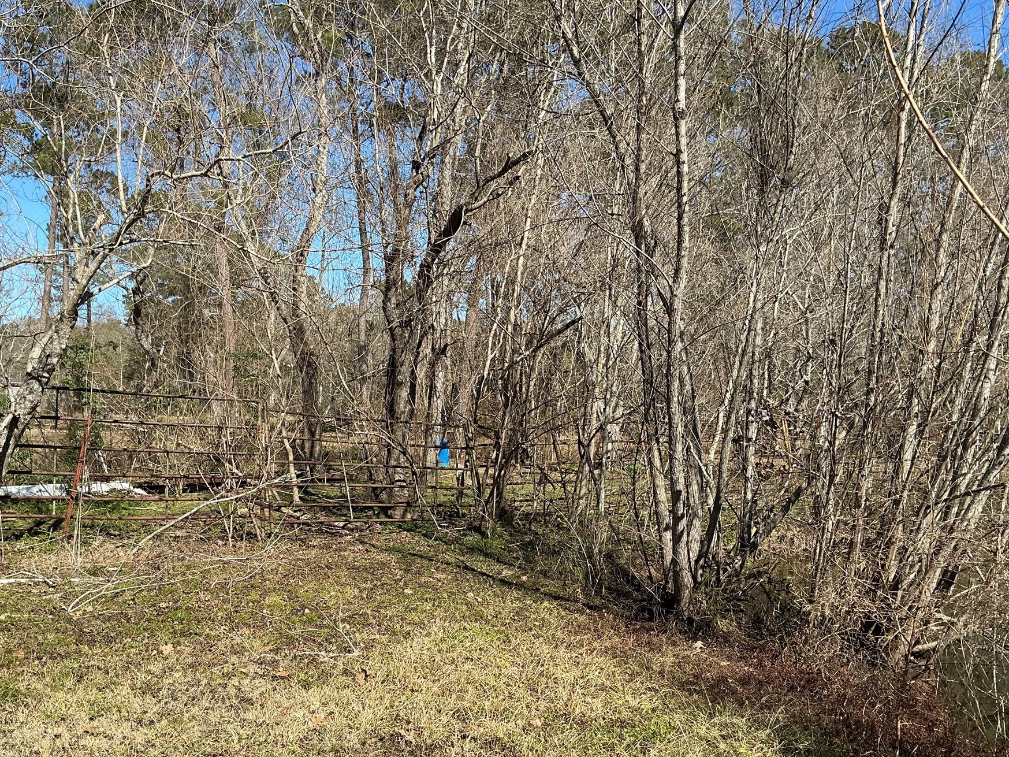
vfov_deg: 41.7
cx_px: 470
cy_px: 438
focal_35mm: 34
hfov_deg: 53.9
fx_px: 991
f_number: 1.8
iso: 25
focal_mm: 3
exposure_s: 1/1342
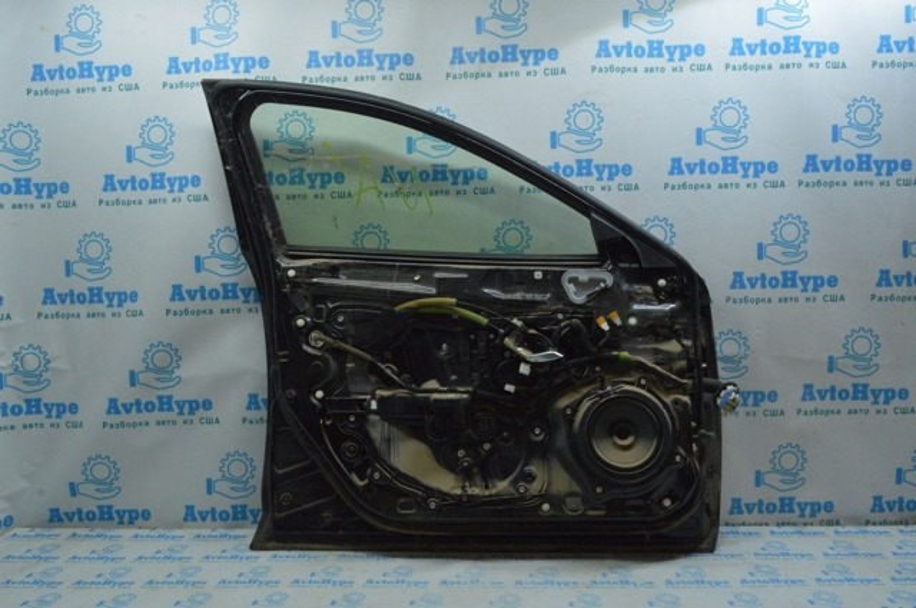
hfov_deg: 62.0
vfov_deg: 43.5
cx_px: 458
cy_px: 304
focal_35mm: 30
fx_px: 762
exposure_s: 1/50
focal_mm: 20
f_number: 16
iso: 2200
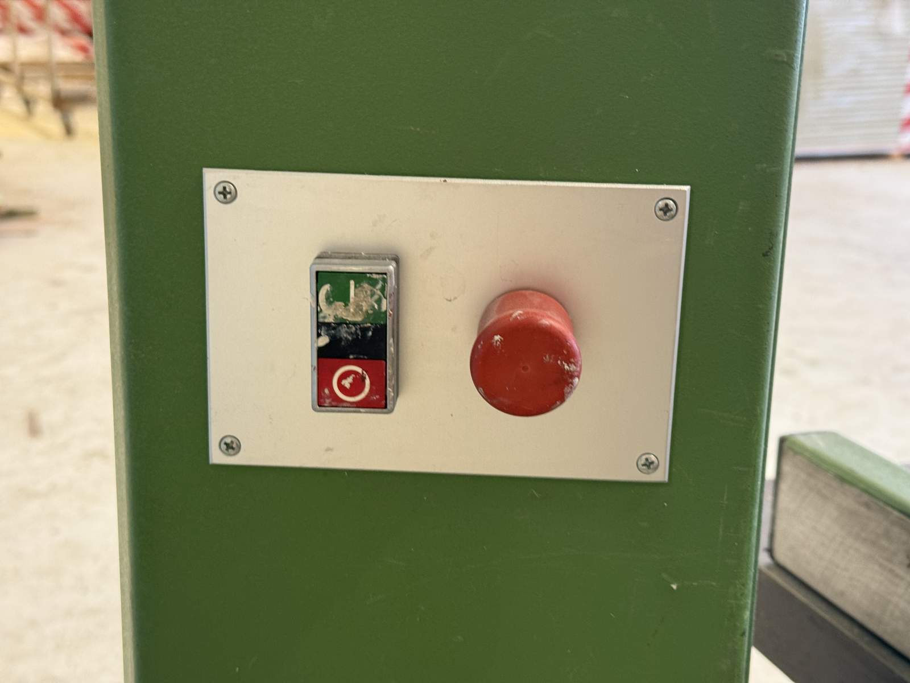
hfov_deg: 39.7
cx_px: 455
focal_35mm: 48
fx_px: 1262
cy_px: 342
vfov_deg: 30.3
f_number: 1.78
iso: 125
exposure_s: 1/50
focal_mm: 6.76
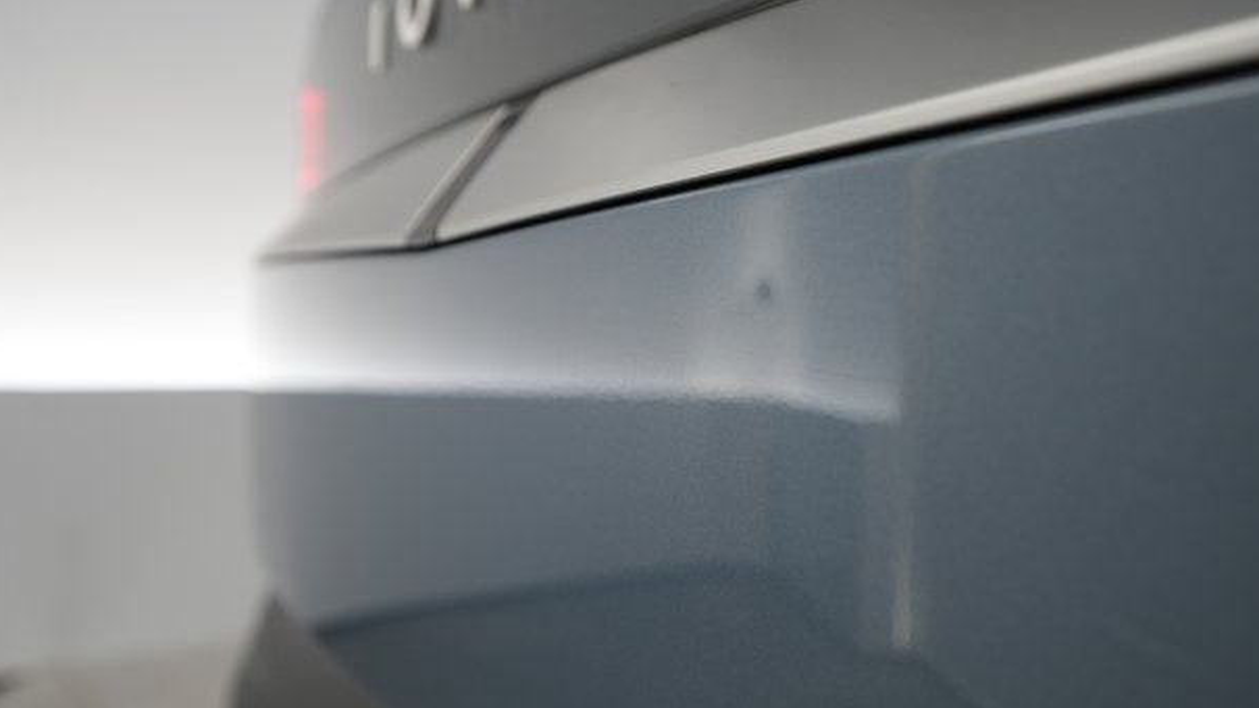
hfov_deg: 62.6
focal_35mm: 31
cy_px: 423
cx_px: 653
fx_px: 1035
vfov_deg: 37.6
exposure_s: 1/100
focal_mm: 28
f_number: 4.5
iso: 1000
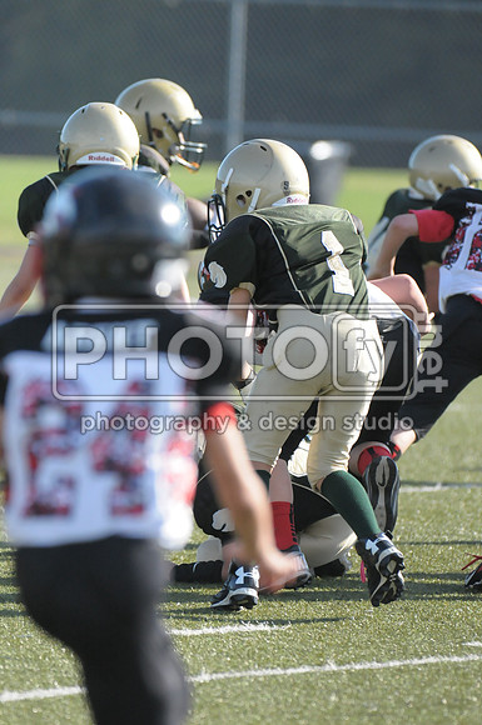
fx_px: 8158
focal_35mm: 405
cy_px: 362
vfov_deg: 5.1
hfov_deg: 3.4
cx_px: 241
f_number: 4
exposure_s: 1/5000
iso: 1600
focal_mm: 270
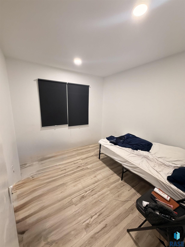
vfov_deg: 102.1
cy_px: 124
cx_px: 92
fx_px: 100
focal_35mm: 14
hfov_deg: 85.7
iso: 200
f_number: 2.2
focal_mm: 2.22
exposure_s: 1/60
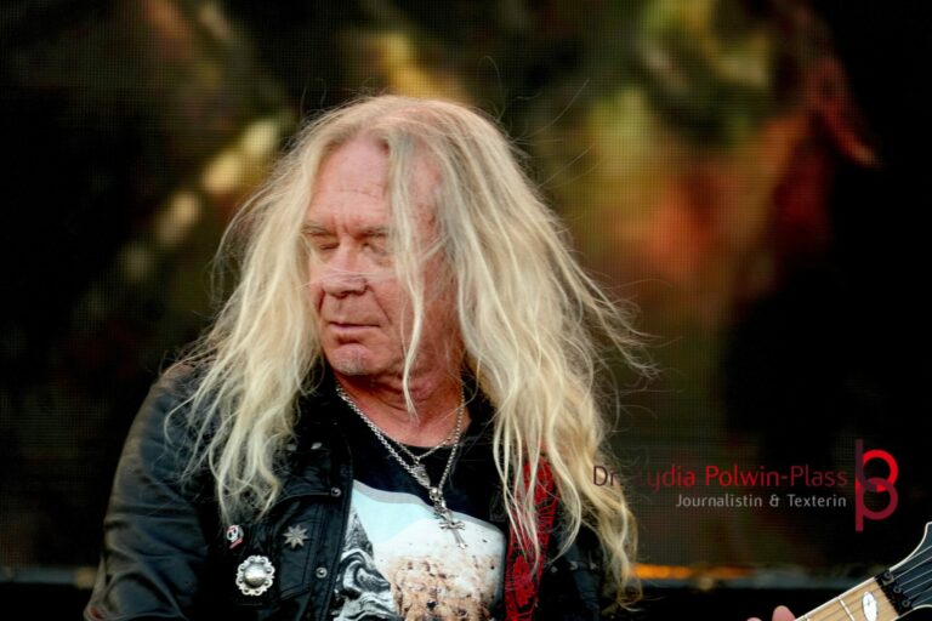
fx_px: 6135
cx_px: 466
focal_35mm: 237
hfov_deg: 8.7
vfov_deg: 5.8
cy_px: 310
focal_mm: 158
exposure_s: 1/250
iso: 1000
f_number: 5.6
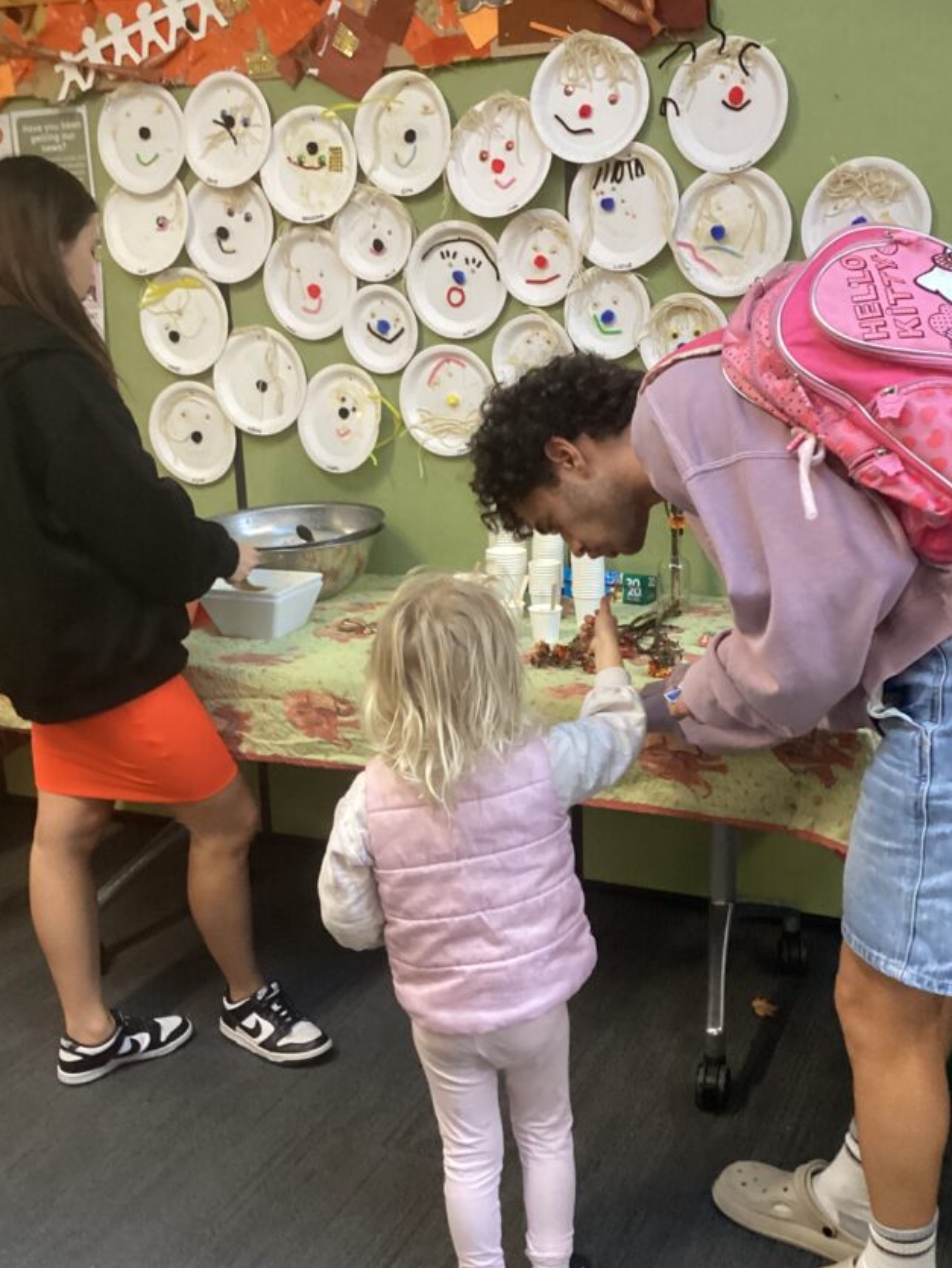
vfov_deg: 48.9
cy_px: 673
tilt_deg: -17.6
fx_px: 1392
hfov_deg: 37.7
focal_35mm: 38
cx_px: 539
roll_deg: +1.0
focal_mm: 3.3
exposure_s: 1/50
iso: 250
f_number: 2.4
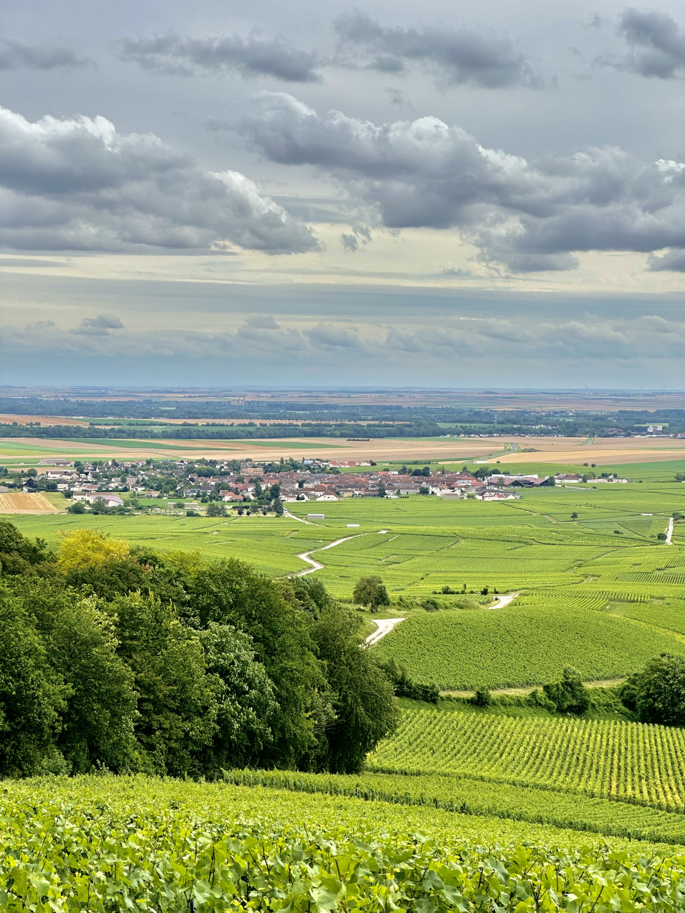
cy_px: 456
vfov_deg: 25.3
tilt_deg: -2.0
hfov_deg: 19.1
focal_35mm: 77
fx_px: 2032
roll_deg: -0.9
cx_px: 342
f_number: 2.8
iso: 32
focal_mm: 9
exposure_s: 1/713
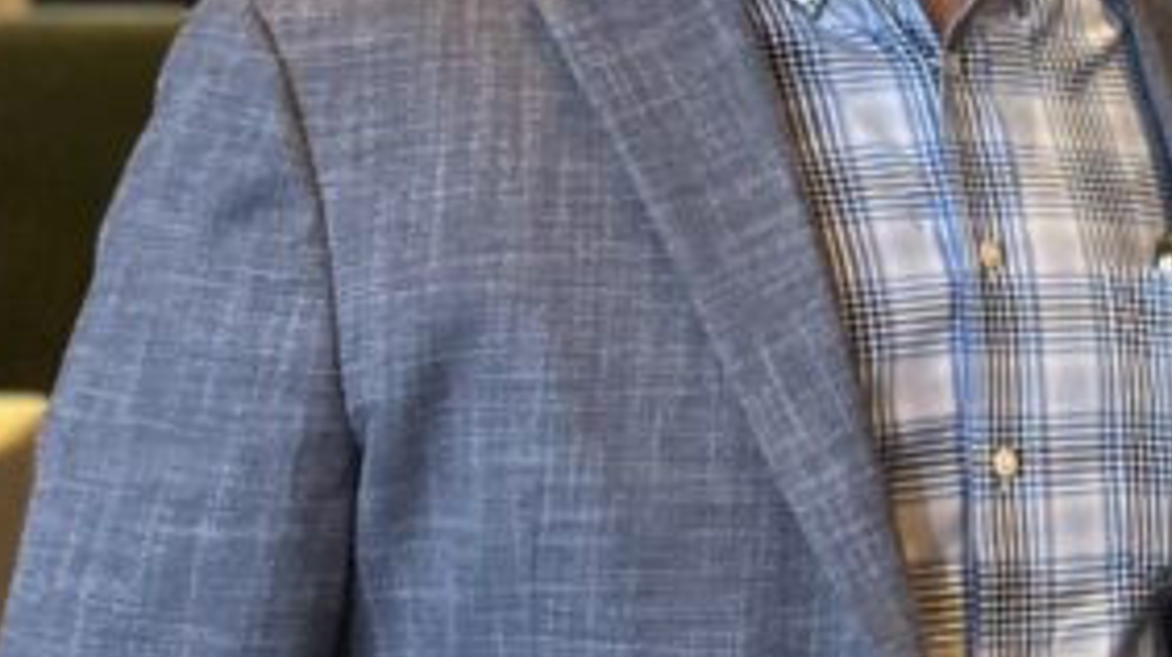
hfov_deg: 19.4
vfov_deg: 11.4
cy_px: -200
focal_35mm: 103
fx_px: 3198
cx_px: 1471
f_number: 1.5
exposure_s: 1/60
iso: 500
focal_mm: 5.7
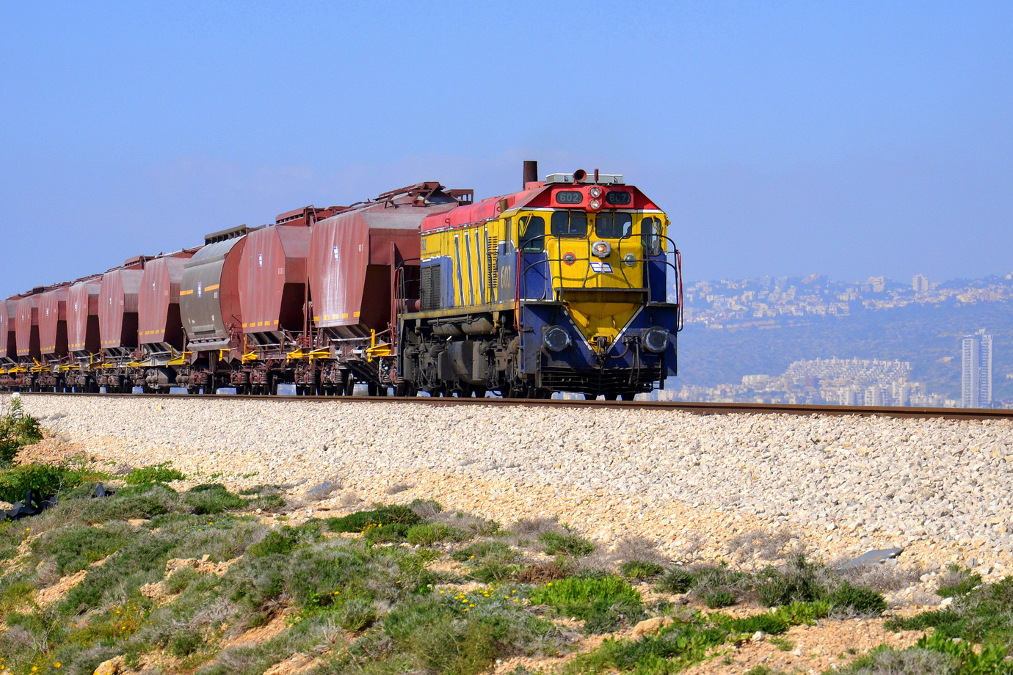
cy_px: 207
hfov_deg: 12.3
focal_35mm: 167
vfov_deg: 8.2
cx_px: 482
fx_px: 4699
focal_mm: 80
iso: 400
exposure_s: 1/2000
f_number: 6.3
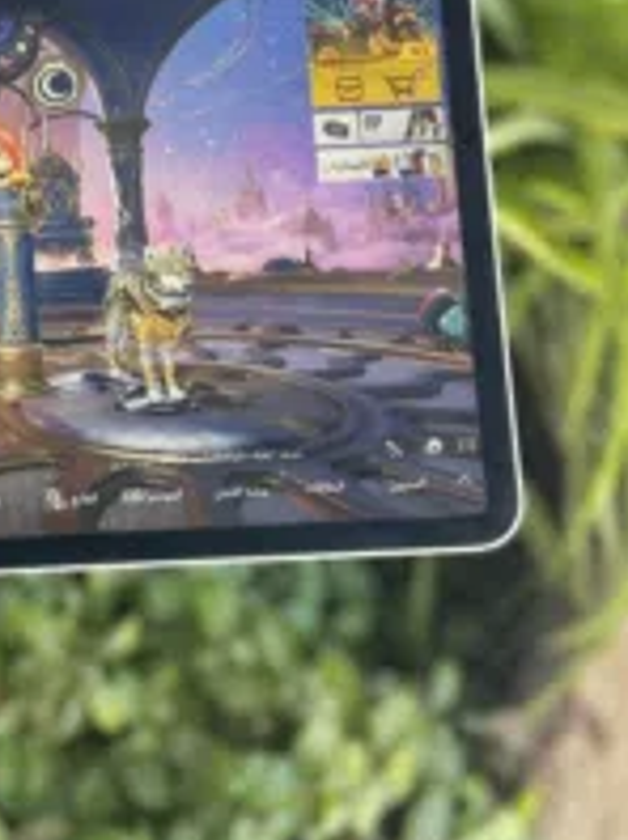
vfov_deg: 20.1
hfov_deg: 15.0
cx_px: 0
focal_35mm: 97
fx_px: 2351
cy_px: 191
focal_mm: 6.86
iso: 80
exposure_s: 1/156
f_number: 1.78
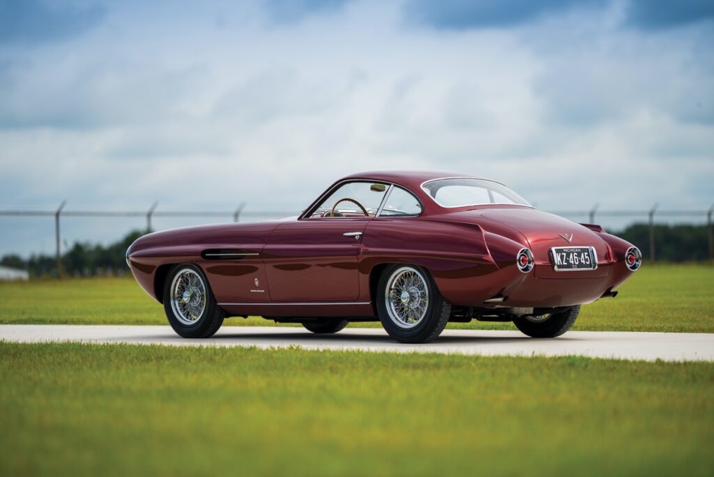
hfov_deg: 15.2
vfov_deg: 10.2
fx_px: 2679
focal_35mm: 135
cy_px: 238
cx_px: 357
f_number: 1.8
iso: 100
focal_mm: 135
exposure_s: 1/3200
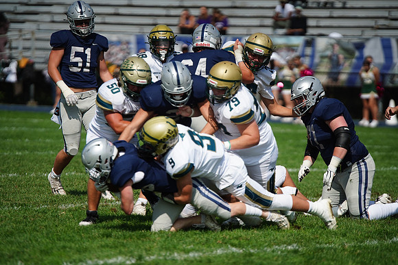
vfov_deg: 4.6
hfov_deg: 6.9
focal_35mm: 300
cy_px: 132
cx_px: 199
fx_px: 3317
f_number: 2.8
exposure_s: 1/8000
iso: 400
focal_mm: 300
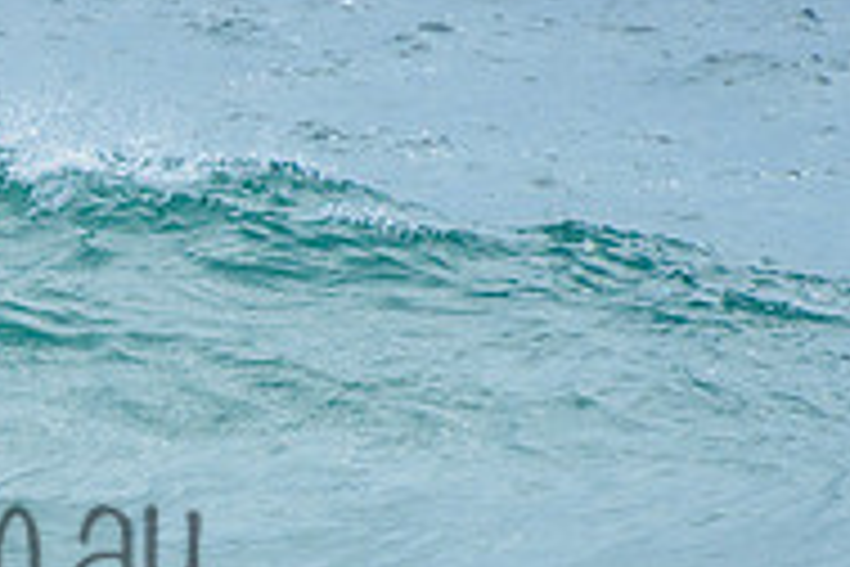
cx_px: -517
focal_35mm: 1501
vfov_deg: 0.9
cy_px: 342
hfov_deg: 1.4
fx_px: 35438
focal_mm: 400
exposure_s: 1/1600
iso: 500
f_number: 7.1
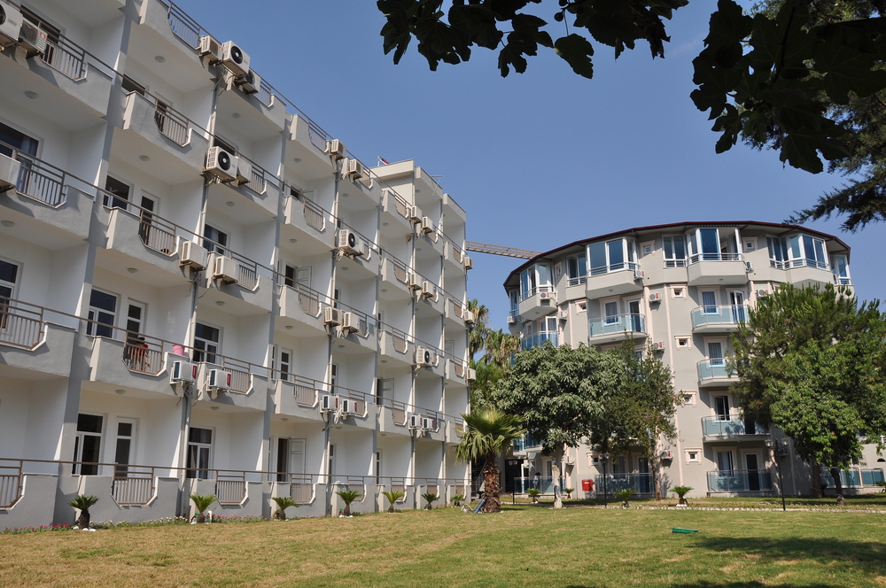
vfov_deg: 47.8
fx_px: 664
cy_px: 294
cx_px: 443
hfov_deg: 67.4
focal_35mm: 27
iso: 200
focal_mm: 18
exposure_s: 1/320
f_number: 9
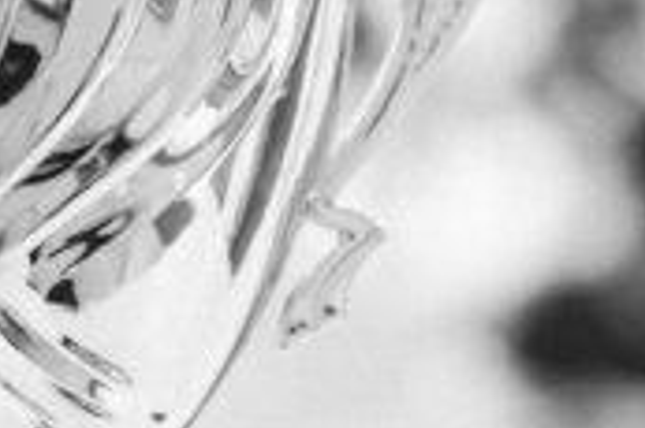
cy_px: 281
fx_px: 5298
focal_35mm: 296
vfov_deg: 4.6
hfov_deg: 6.9
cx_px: 679
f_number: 1.8
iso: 500
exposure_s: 1/200
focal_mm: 50
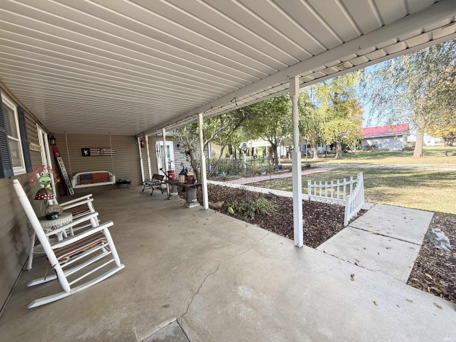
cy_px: 171
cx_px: 228
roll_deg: +3.0
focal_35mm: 14
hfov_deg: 102.1
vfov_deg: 85.7
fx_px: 184
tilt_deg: -4.7
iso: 64
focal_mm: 2.22
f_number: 2.2
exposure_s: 1/155
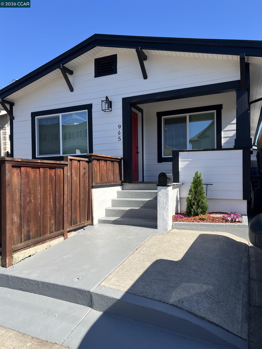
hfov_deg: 53.1
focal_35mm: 26
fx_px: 262
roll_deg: +0.8
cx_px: 131
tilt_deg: +0.4
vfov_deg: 67.3
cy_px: 174
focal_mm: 5.7
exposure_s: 1/2841
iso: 50
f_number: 1.5
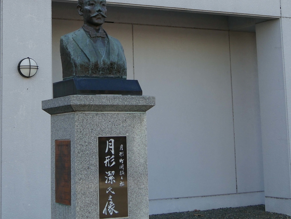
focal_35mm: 41
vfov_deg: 35.1
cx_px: 118
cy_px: 90
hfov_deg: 45.5
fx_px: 345
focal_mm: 17
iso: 200
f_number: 5.6
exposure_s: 1/200
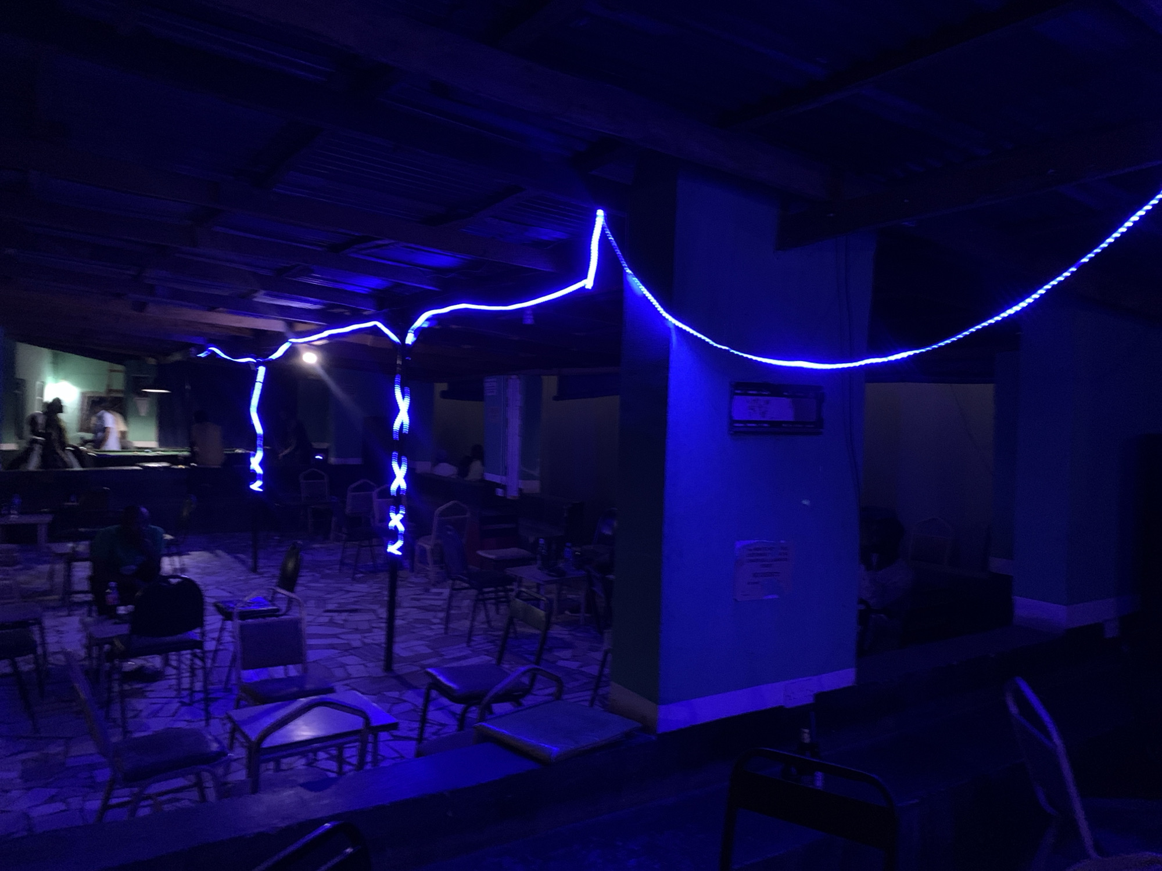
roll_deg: -2.0
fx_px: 873
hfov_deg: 67.3
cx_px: 581
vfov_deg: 53.1
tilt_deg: -2.3
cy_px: 436
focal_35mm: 26
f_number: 1.8
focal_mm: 4.25
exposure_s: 1/16
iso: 640
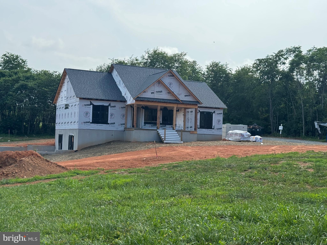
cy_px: 122
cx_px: 164
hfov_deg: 39.7
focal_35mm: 48
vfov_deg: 30.3
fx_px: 453
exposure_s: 1/3425
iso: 64
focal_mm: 6.76
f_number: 1.78
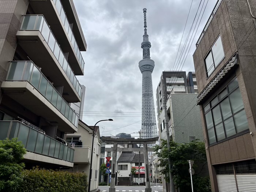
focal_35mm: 26
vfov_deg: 53.1
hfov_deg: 67.3
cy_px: 96
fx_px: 192
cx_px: 128
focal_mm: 5.96
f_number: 1.6
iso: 50
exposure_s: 1/6711
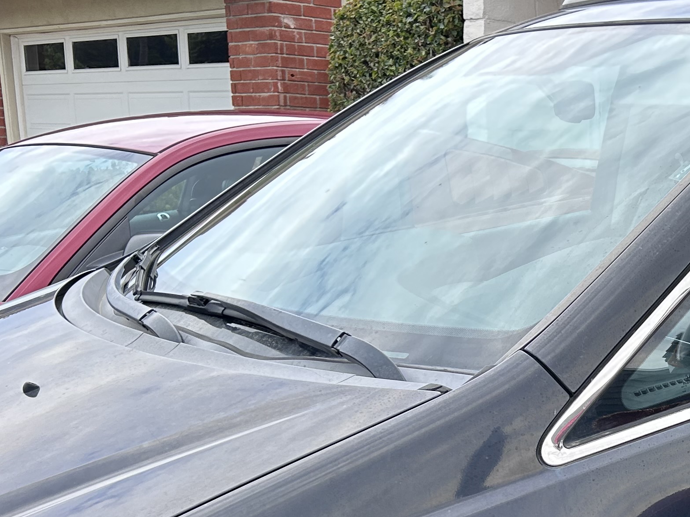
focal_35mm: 67
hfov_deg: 26.8
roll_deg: -1.1
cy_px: 508
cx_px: 747
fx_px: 1335
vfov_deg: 21.2
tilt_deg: -13.6
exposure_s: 1/902
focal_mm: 5.7
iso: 50
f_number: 1.5
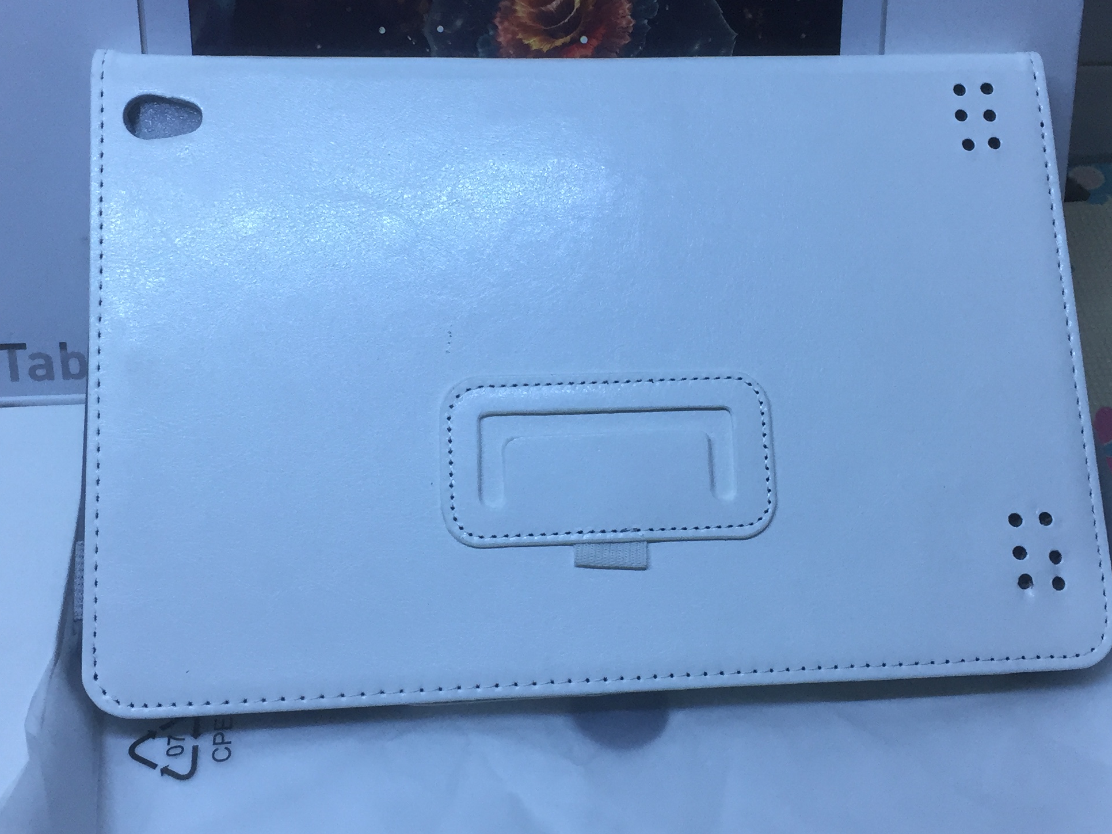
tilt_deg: -44.8
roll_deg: -2.0
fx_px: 1574
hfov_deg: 38.9
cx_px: 563
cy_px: 372
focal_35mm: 49
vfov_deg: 29.7
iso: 40
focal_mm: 4.15
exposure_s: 1/33
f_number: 2.2
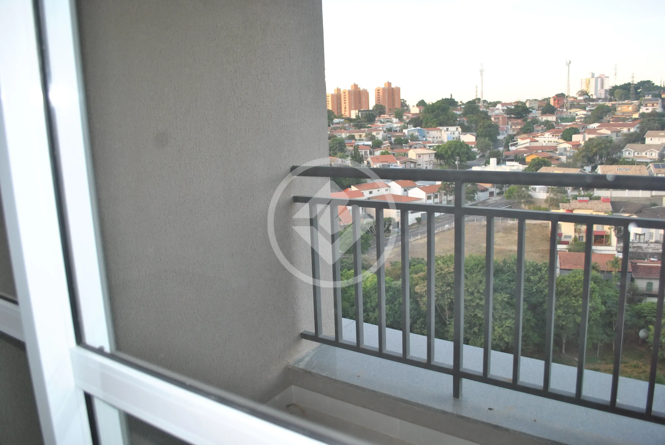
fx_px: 499
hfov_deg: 67.3
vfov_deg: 48.0
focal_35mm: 27
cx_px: 332
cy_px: 222
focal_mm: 18
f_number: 3.5
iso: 200
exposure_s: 1/100
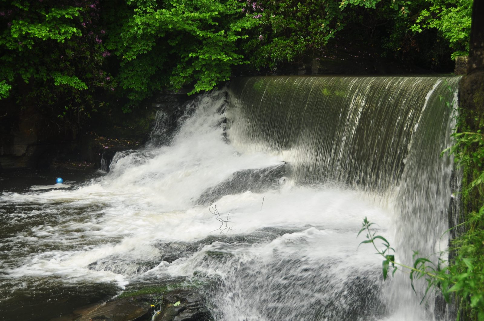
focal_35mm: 51
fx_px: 685
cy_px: 160
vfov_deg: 26.4
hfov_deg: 38.9
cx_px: 242
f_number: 4.5
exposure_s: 1/80
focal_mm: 34
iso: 200
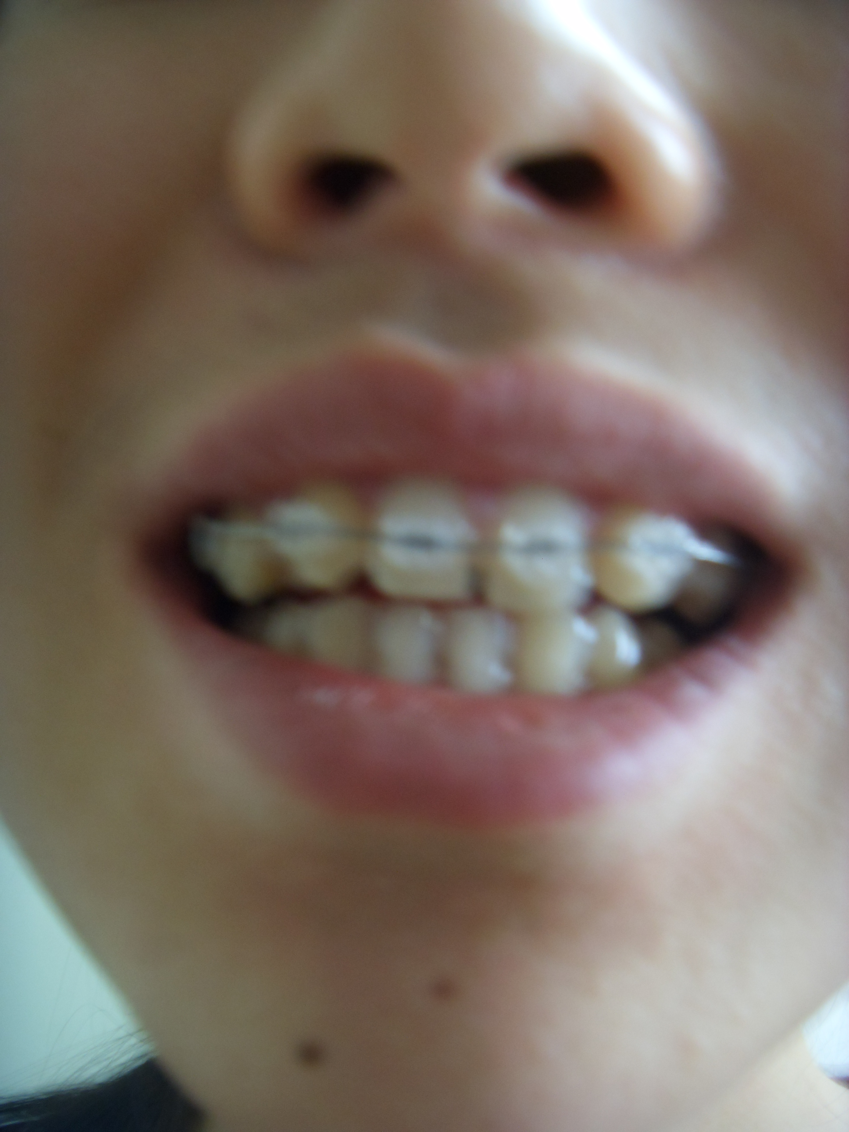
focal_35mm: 39
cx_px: 424
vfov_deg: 47.9
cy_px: 566
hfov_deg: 36.8
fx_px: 1275
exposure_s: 1/4
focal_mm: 6.6
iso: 200
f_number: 3.5
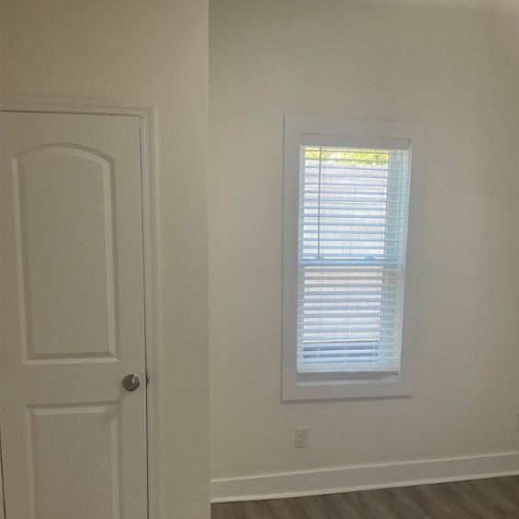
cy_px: 314
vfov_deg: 46.9
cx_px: 265
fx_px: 594
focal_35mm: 35
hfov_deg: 47.2
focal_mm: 3
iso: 40
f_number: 1.8
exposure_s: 1/60
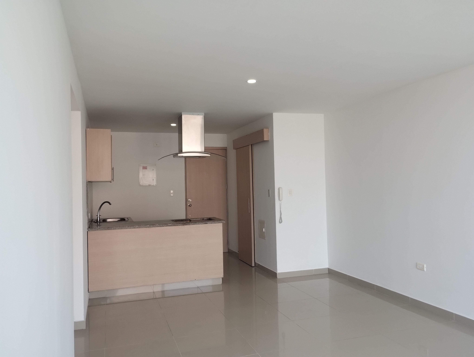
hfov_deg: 63.4
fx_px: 384
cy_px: 178
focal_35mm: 28
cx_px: 237
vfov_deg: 49.9
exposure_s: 1/60
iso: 205
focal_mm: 4.27
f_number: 1.8
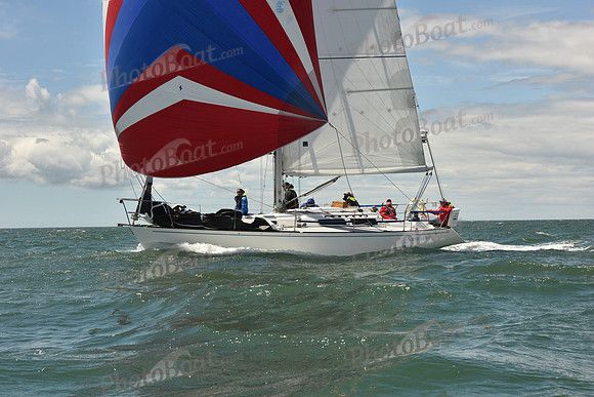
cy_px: 198
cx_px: 297
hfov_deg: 28.8
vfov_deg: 19.5
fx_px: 1155
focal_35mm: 70
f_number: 11
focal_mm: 70
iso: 320
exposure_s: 1/800
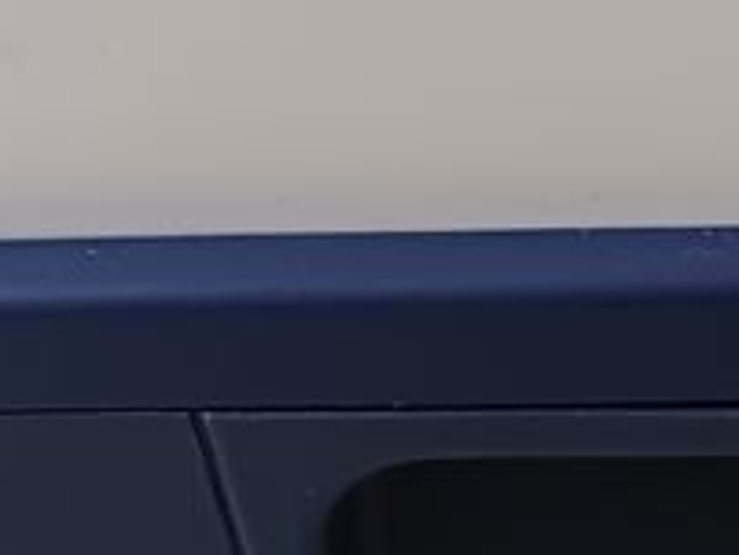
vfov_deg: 10.8
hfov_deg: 13.7
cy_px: 776
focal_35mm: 134
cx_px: 1173
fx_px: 2862
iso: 400
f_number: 1.8
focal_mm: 4
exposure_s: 1/25
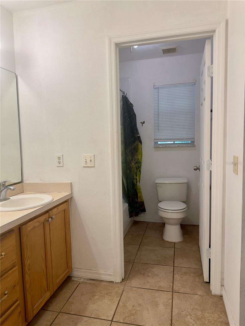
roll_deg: +2.1
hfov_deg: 56.8
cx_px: 122
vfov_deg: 71.6
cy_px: 163
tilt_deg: -4.2
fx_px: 226
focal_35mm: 24
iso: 50
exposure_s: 1/120
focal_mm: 6.76
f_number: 1.78
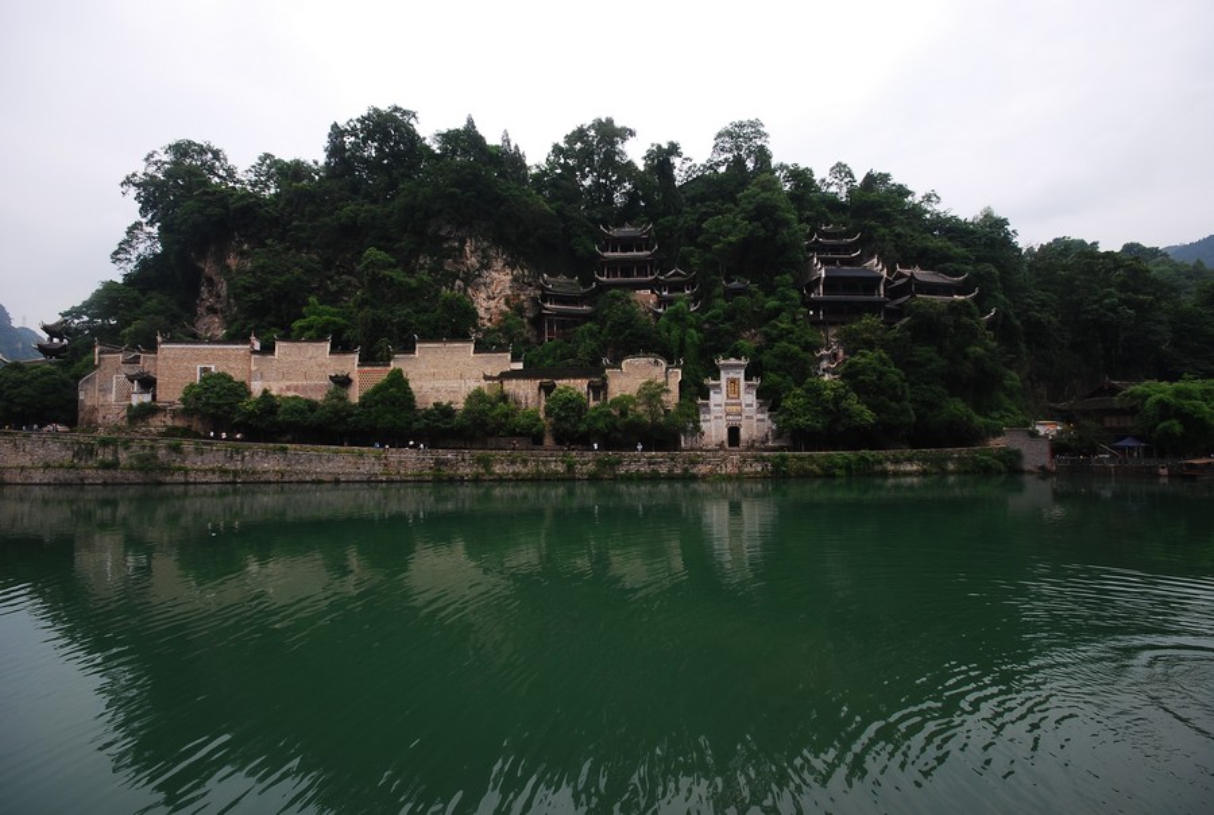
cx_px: 607
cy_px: 408
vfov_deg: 77.6
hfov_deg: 100.3
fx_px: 507
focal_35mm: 15
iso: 100
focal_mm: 10
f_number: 10
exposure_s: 1/100
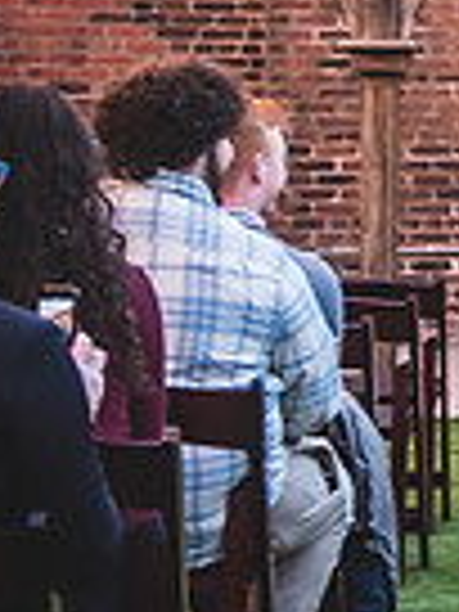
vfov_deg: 9.7
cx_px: 1246
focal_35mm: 204
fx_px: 3607
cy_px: 48
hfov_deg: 6.7
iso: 100
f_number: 2.8
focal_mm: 48
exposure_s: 1/160
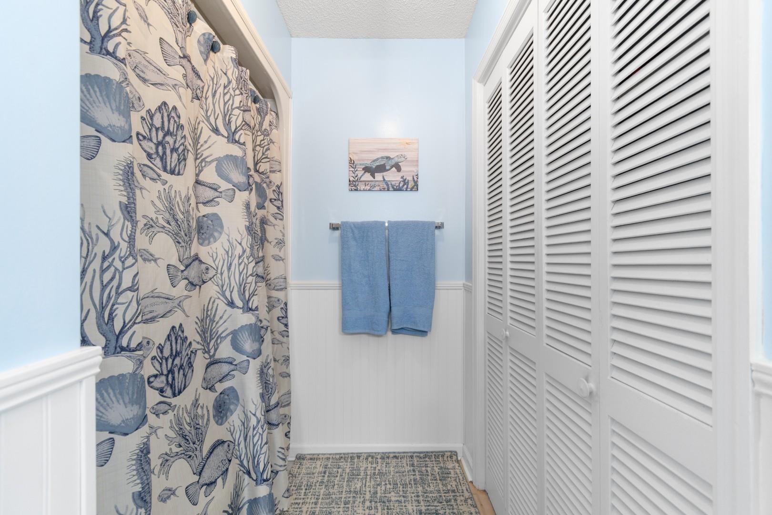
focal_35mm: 15
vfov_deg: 77.3
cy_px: 258
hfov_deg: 100.4
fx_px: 322
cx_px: 386
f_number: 4.5
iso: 100
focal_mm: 10
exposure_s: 1/5
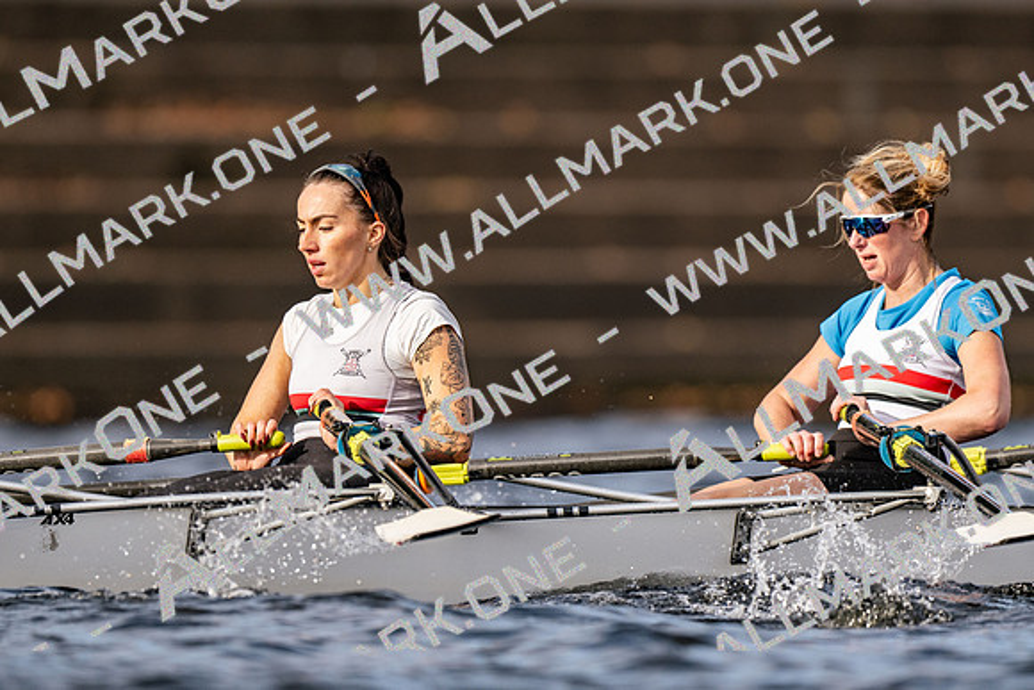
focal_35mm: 900
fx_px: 25868
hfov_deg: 2.3
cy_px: 345
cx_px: 517
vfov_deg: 1.5
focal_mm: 600
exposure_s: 1/2500
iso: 280
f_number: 4
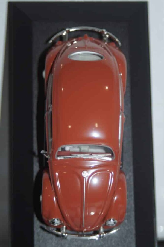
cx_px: 82
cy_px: 124
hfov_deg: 11.4
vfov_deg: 17.1
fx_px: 820
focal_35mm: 120
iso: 200
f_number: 5.6
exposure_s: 1/60
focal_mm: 80
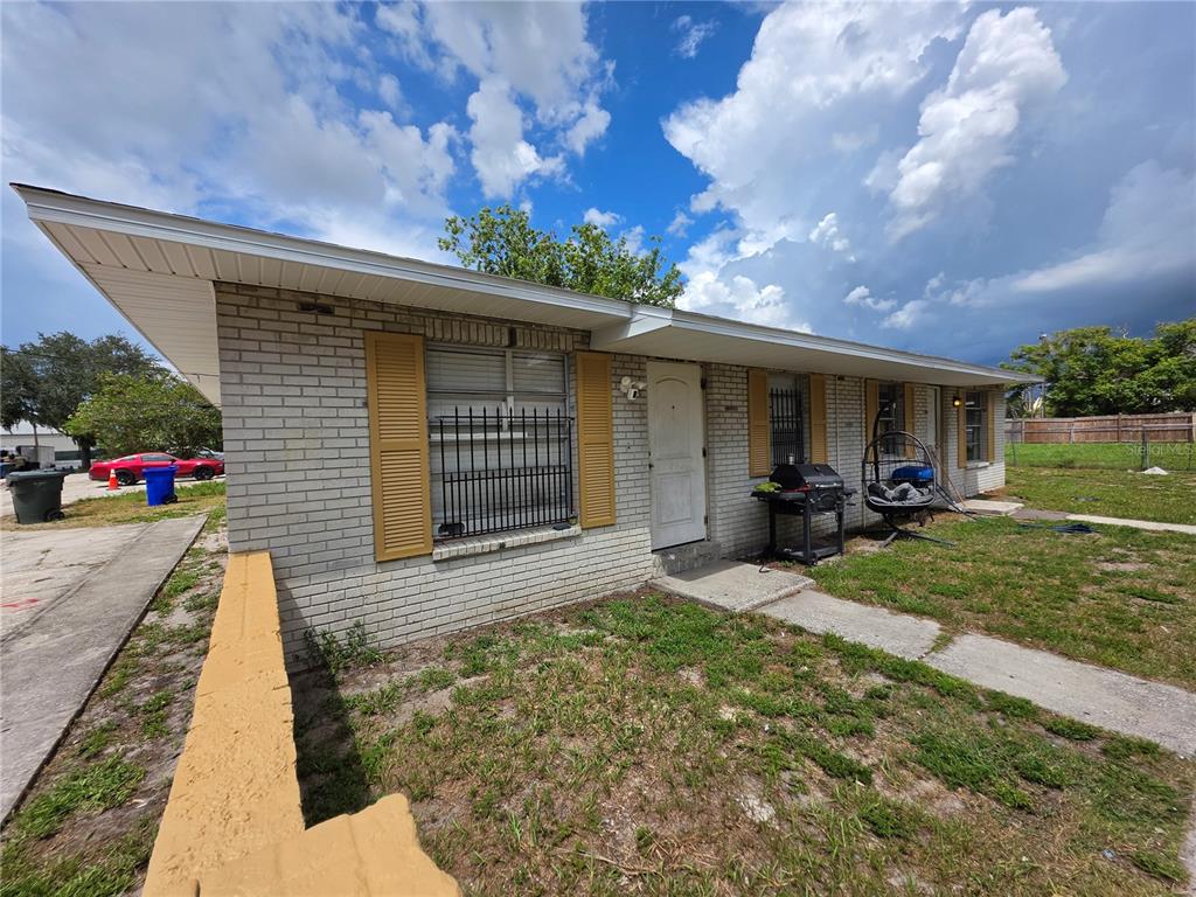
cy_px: 448
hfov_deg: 106.2
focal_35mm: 13
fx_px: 449
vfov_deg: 89.9
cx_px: 598
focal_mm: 2.2
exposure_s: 1/2346
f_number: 1.9
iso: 32
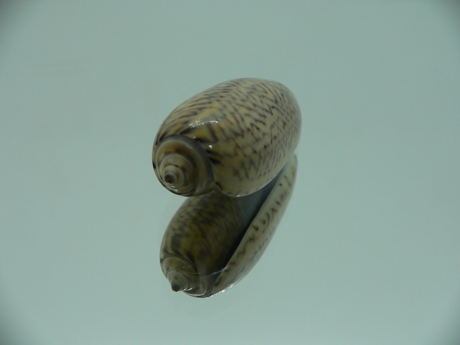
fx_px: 465
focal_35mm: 35
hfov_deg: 52.6
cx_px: 230
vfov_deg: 40.7
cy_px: 172
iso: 80
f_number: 2.8
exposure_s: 1/60
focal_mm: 4.6
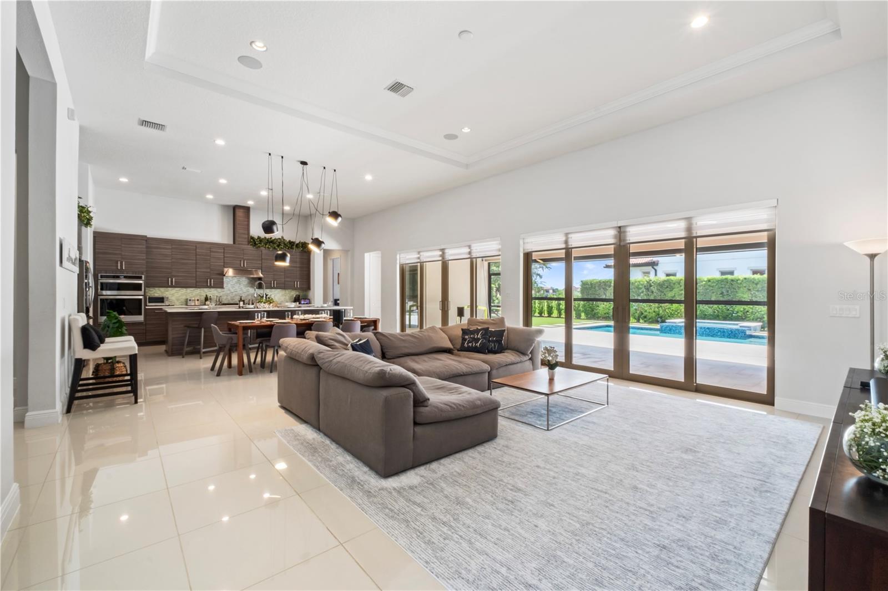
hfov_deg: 100.4
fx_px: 370
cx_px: 444
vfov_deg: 77.3
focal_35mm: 15
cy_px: 296
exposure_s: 1/1.25
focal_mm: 10
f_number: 20
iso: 250
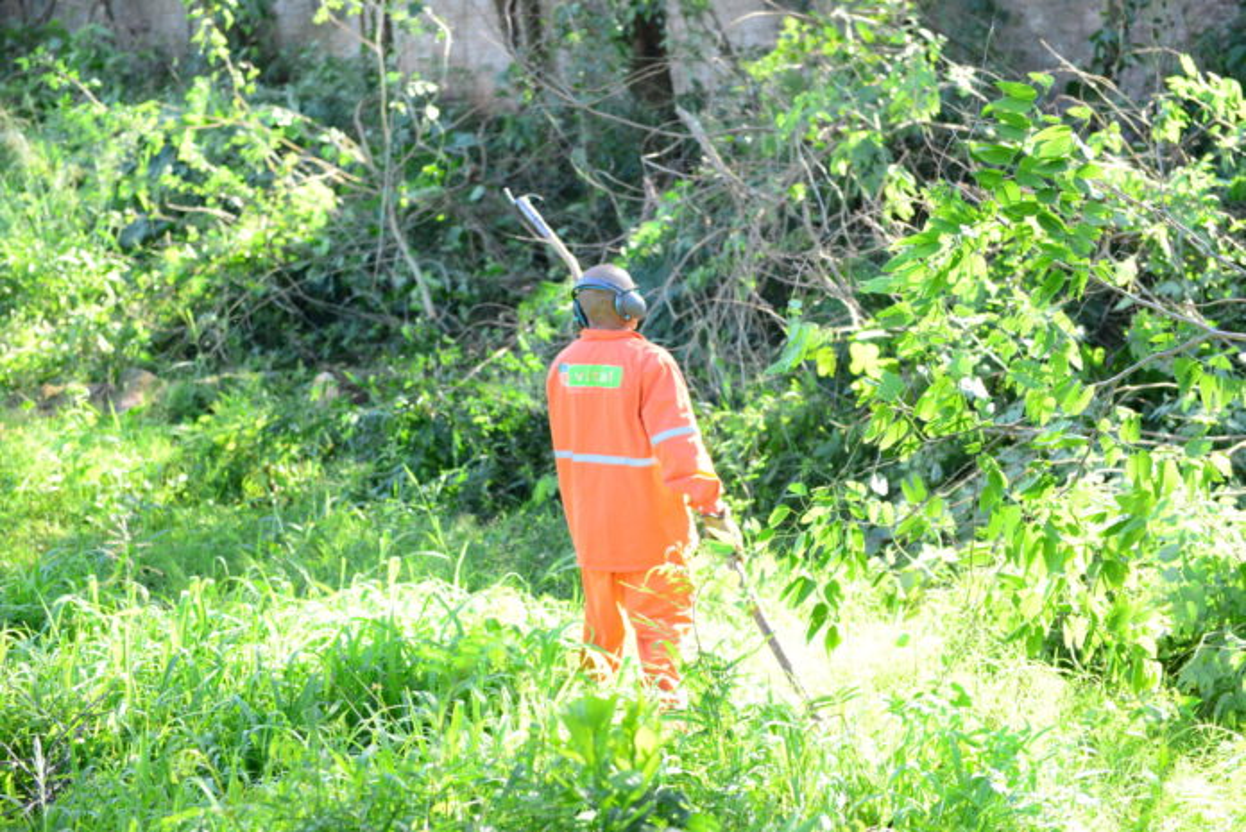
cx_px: 623
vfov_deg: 19.5
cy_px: 416
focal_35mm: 70
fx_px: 2424
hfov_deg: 28.8
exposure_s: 1/3200
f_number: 2.8
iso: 5000
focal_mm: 70
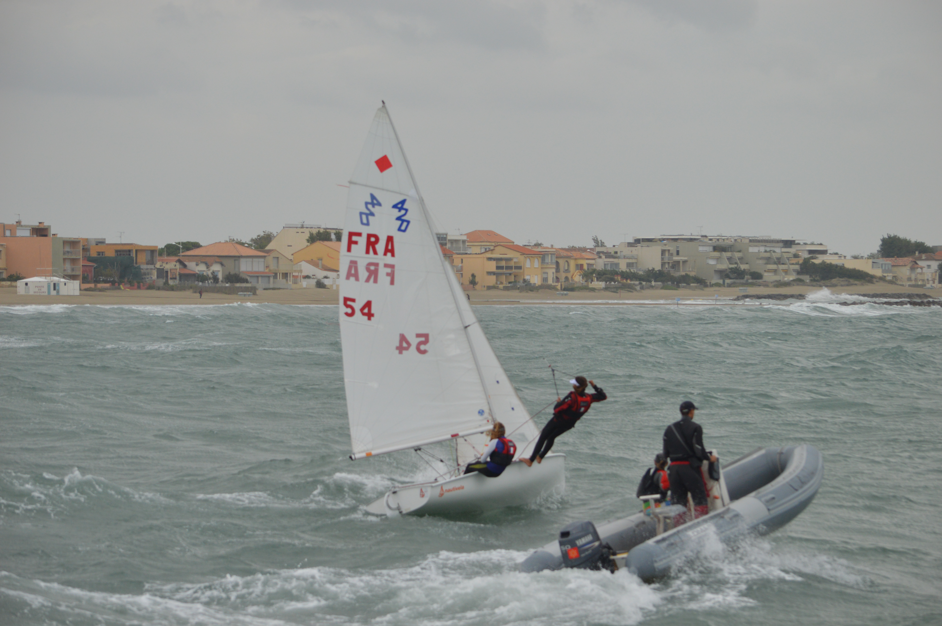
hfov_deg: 13.7
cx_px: 471
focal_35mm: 150
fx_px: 3921
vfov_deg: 9.1
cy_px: 313
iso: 400
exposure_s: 1/1250
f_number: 5.6
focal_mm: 100
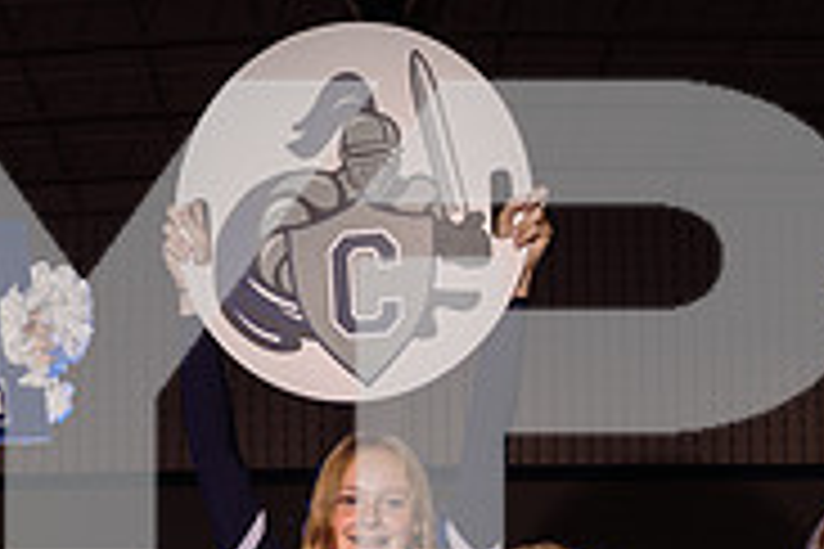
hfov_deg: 26.5
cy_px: 866
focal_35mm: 76
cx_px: 284
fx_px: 1739
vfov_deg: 16.1
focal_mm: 24
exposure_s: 1/250
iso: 100
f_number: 8
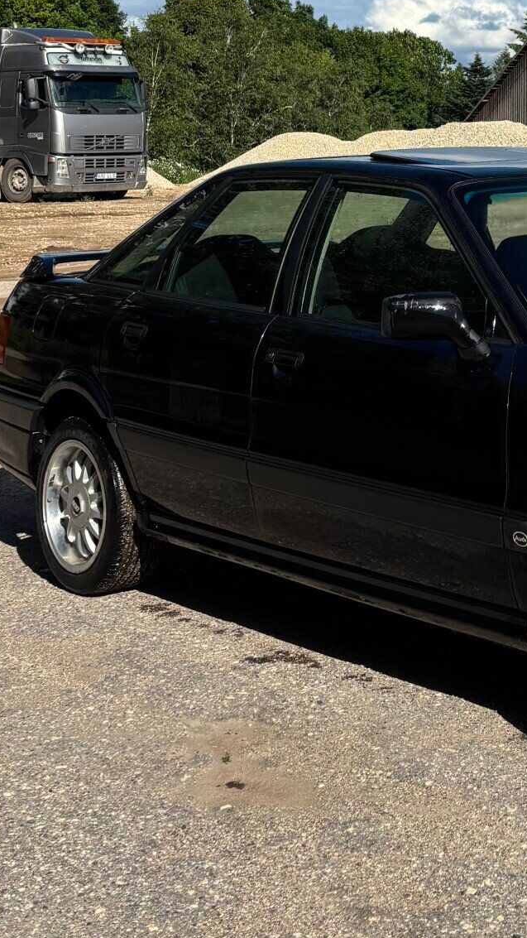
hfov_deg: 17.4
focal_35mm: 65
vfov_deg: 30.4
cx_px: 682
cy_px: 36
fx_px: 1615
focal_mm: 5.96
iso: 50
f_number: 1.6
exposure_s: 1/4854
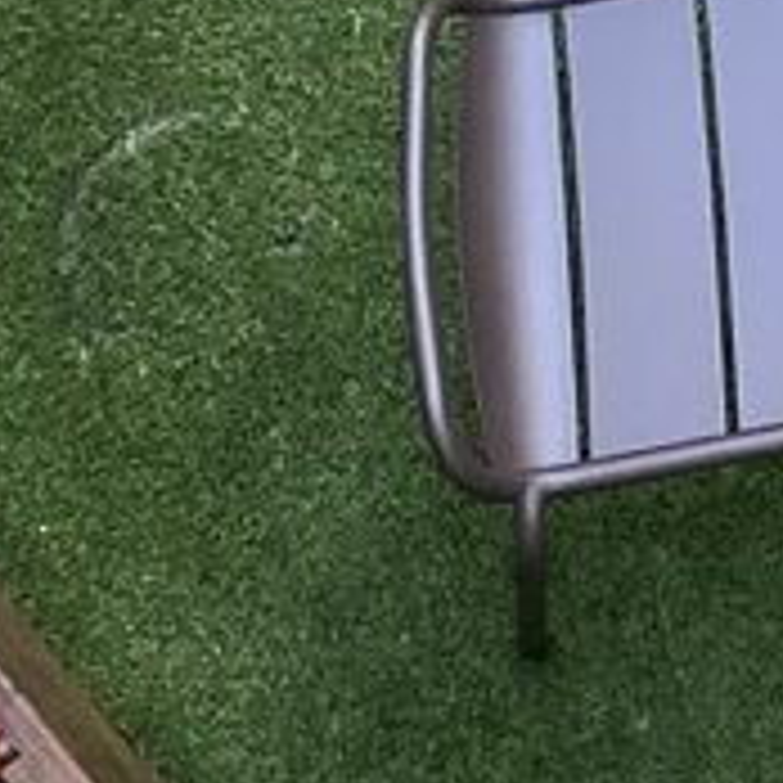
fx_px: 5067
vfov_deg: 7.6
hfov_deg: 8.4
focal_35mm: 198
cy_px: -1660
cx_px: 1604
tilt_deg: -59.3
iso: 40
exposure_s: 1/122
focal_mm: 4.25
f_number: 1.8
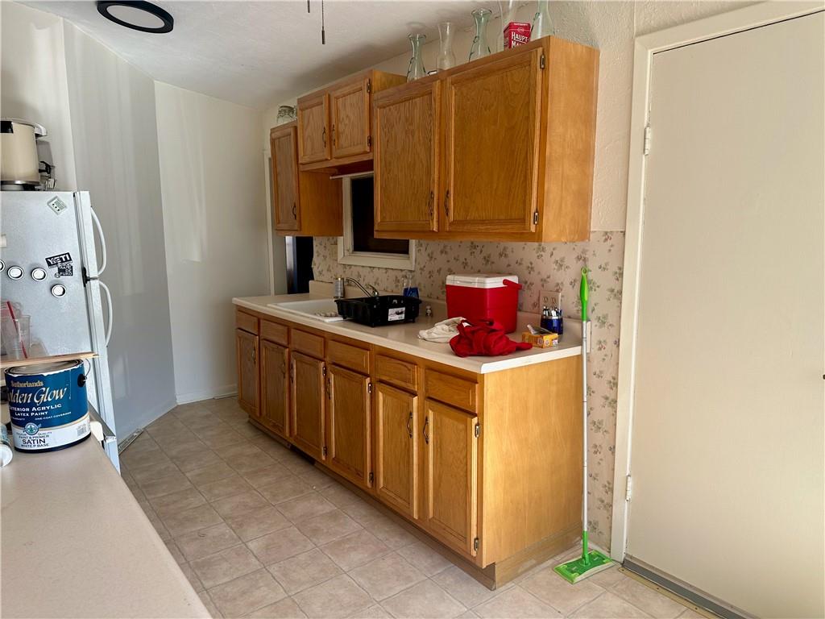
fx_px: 572
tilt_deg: -8.8
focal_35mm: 24
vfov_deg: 56.8
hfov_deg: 71.6
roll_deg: +0.2
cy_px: 310
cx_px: 412
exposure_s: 1/188
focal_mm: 6.86
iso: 64
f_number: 1.78
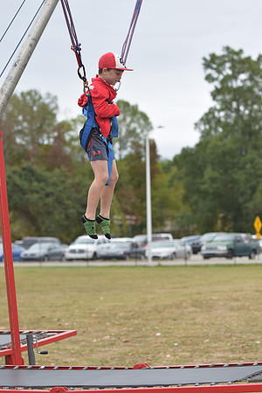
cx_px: 131
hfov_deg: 10.6
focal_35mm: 129
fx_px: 1408
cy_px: 196
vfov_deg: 15.9
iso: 100
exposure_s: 1/500
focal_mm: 86
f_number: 2.8
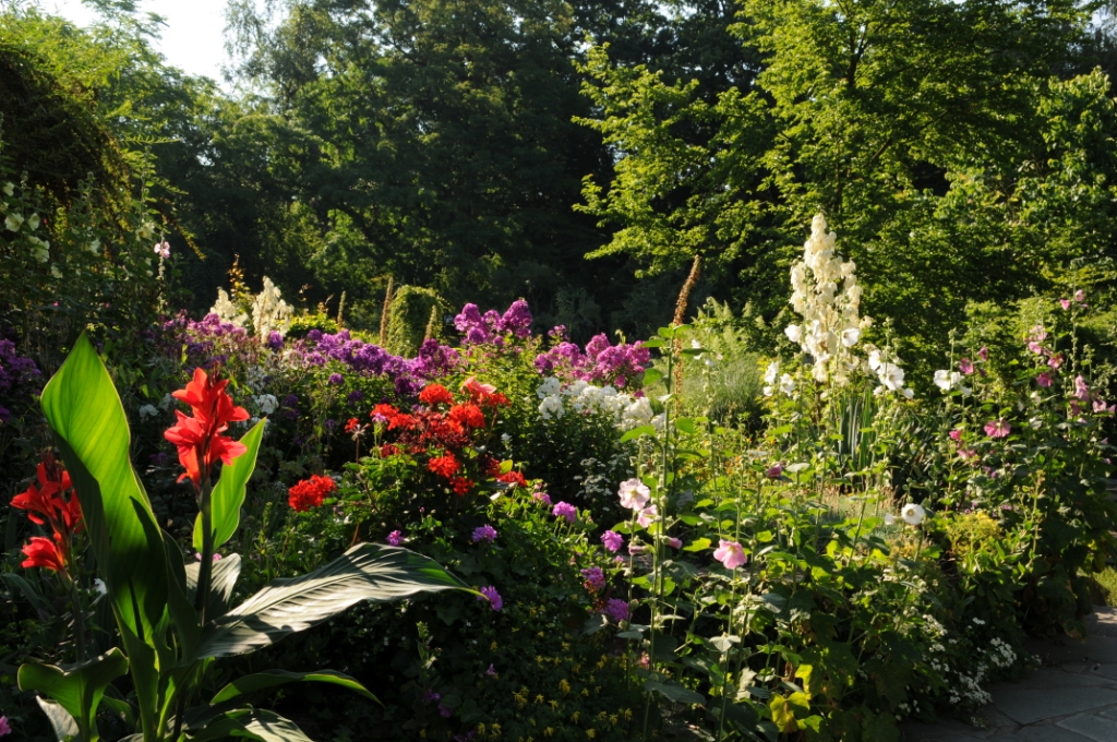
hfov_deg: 57.3
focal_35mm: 33
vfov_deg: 39.9
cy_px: 371
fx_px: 1023
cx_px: 558
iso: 200
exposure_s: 1/100
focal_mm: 22
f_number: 10
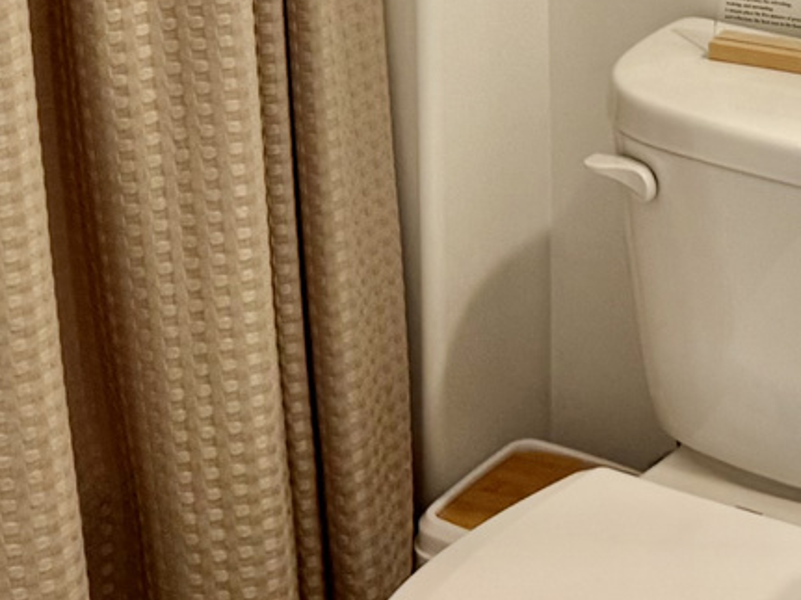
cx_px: 890
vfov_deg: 12.1
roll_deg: -0.5
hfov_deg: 16.7
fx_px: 2637
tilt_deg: -11.2
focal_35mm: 114
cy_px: -425
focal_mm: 6.76
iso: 80
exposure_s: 1/120
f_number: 1.78
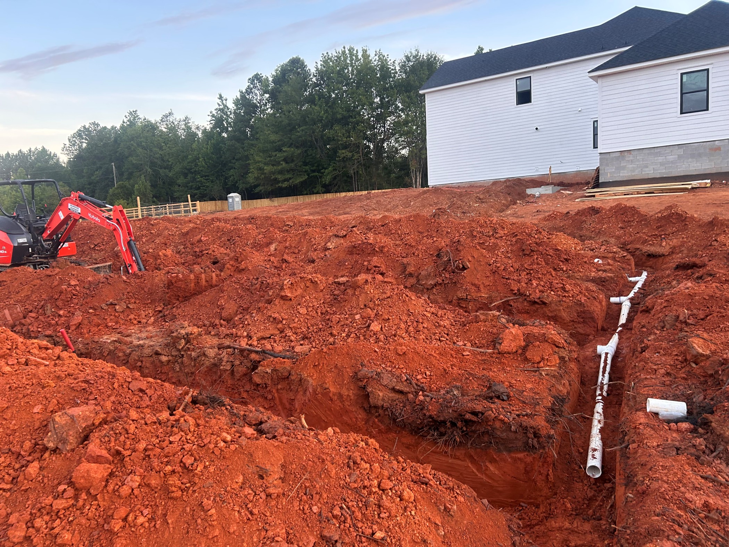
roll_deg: +2.4
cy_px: 274
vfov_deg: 53.1
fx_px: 548
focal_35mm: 26
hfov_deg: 67.3
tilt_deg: -5.7
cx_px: 364
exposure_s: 1/73
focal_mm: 5.7
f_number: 1.5
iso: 125
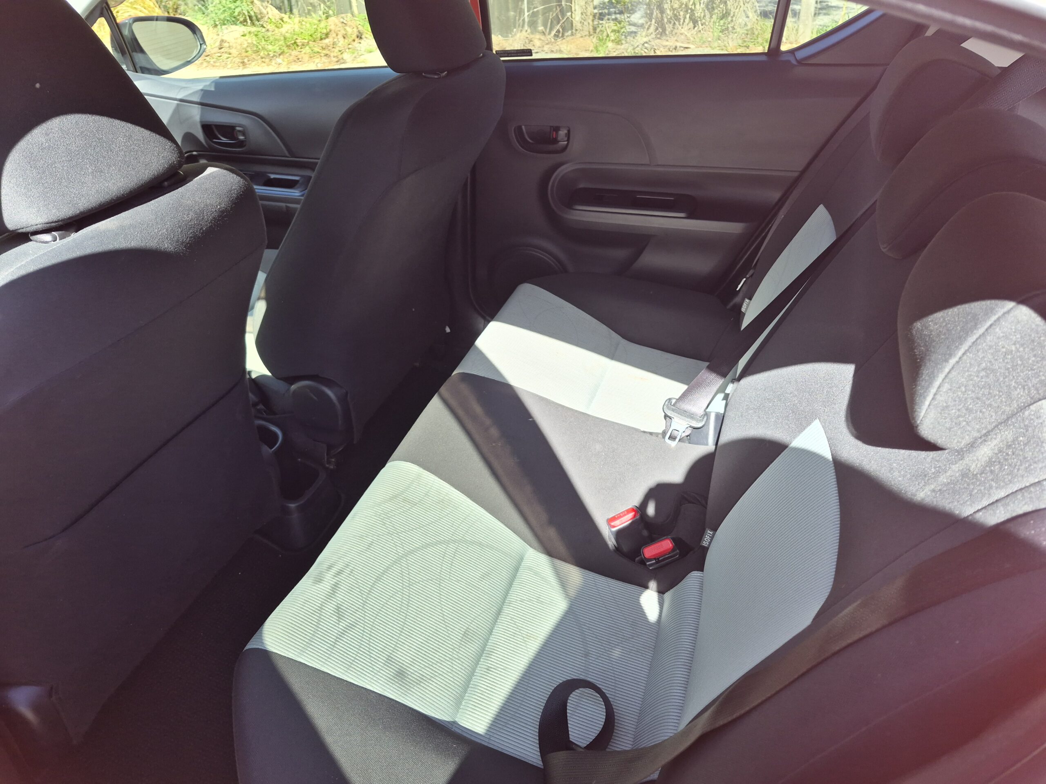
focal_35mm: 23
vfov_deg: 58.9
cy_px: 392
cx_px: 523
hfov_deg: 73.9
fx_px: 695
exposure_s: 1/612
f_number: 1.8
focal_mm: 5.4
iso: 80
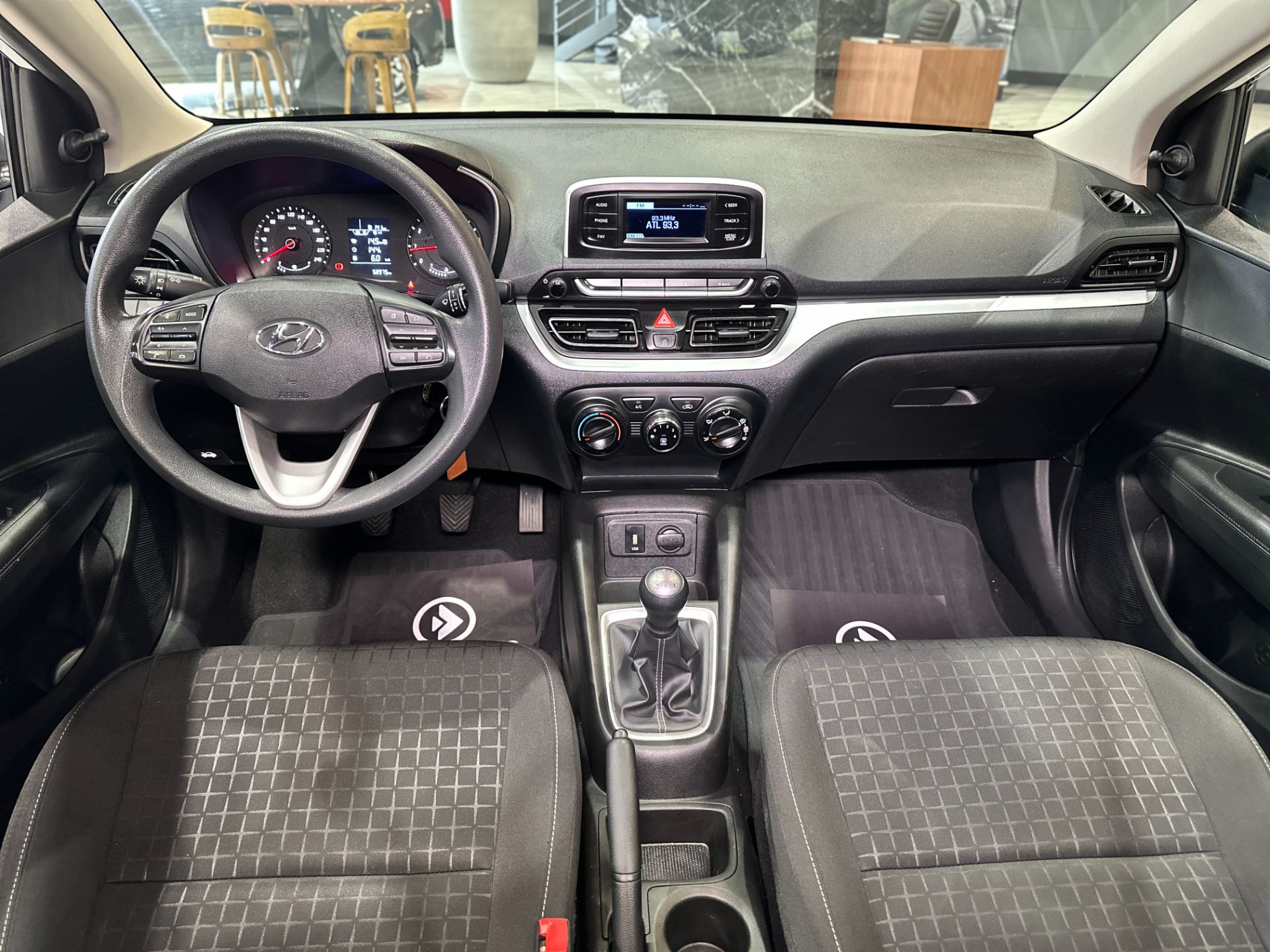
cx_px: 635
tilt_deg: -30.2
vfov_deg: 56.8
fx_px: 881
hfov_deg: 71.6
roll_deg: -1.9
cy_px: 476
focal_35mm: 24
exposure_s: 1/40
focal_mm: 6.86
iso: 640
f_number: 1.78
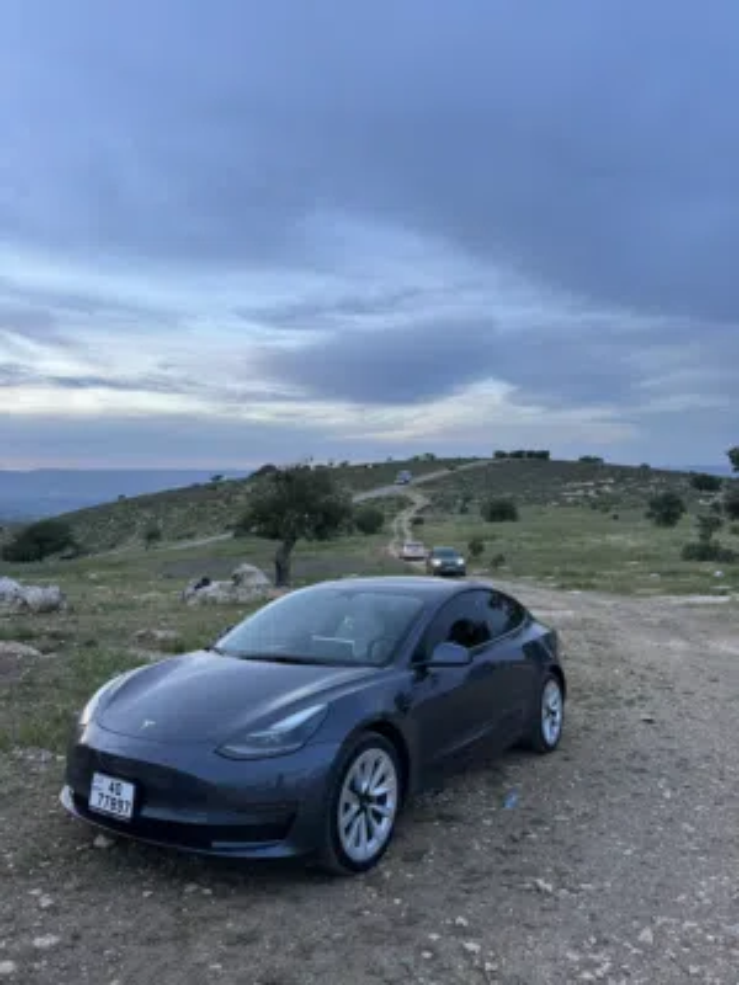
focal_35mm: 24
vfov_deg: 71.6
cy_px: 492
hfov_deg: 56.8
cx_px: 370
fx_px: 683
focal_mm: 6.86
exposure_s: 1/121
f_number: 1.78
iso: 125
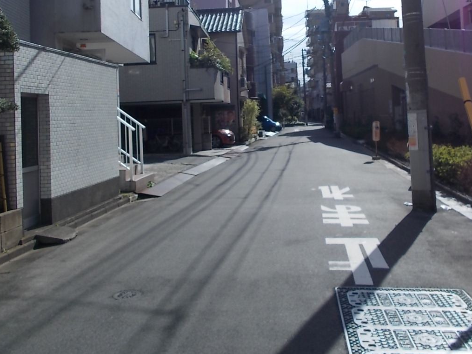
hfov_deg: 45.7
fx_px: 559
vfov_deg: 34.5
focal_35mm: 41
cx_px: 262
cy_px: 93
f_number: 8
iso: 80
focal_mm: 4.6
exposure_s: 1/200
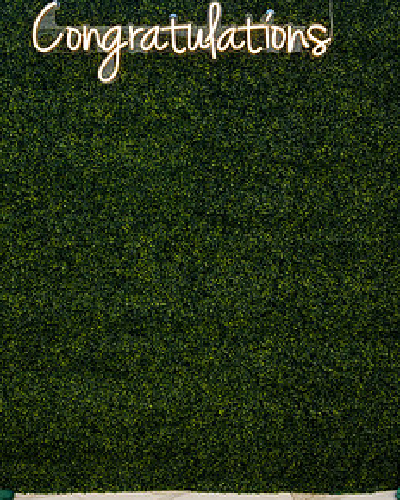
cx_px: 186
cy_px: 266
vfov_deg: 38.8
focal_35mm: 48
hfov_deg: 31.4
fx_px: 710
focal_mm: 33
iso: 400
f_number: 5
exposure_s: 1/160
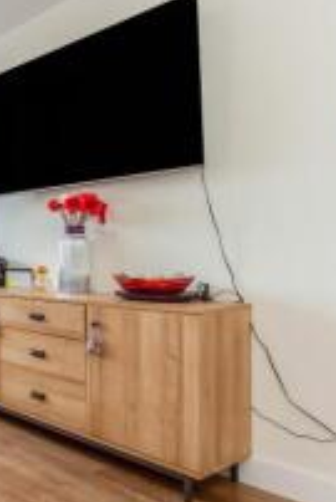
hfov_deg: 30.1
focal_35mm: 33
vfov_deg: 57.2
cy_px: 260
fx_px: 461
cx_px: -119
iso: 200
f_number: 7.1
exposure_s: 1/15
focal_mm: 14
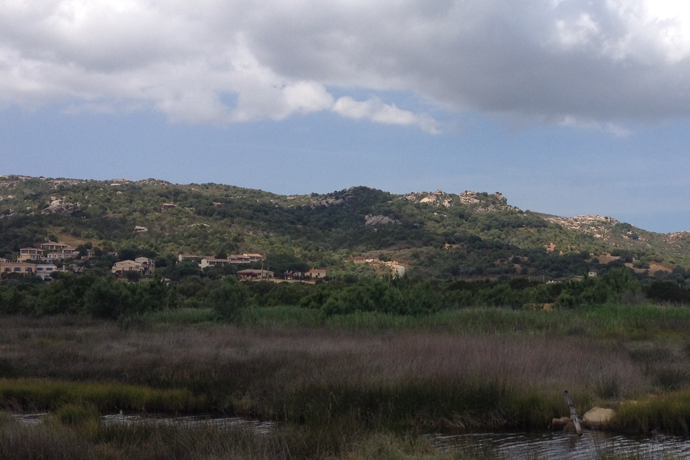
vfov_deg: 21.2
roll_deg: +0.8
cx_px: 505
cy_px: 248
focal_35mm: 64
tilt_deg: +1.1
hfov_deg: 31.0
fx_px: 1227
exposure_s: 1/1905
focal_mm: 4.28
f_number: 2.4
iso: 50
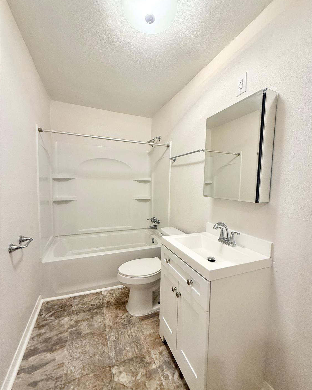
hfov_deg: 84.0
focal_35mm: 15
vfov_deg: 96.8
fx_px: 173
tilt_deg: -5.4
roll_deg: -2.5
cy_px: 198
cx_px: 160
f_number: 2.2
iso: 64
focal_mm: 2.22
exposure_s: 1/40
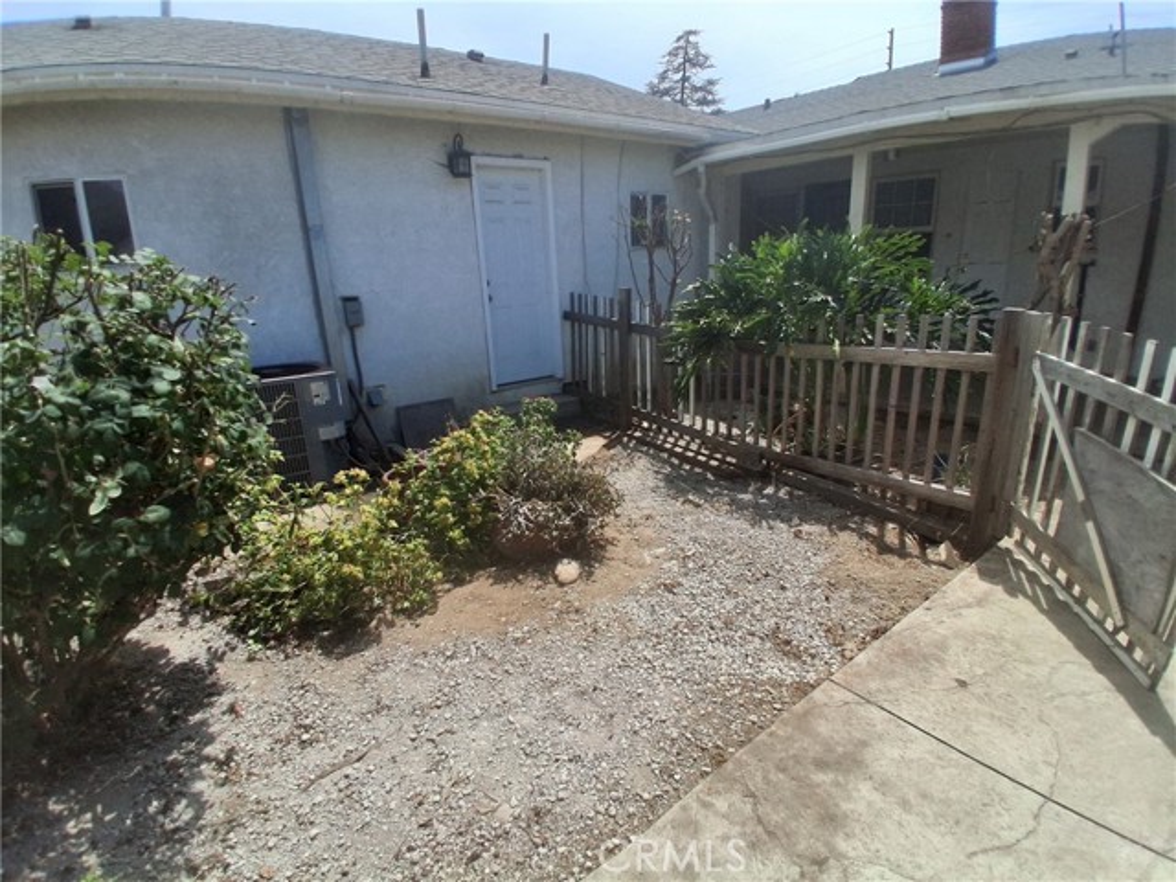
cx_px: 588
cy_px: 441
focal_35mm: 17
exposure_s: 1/1639
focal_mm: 1.4
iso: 50
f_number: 2.2
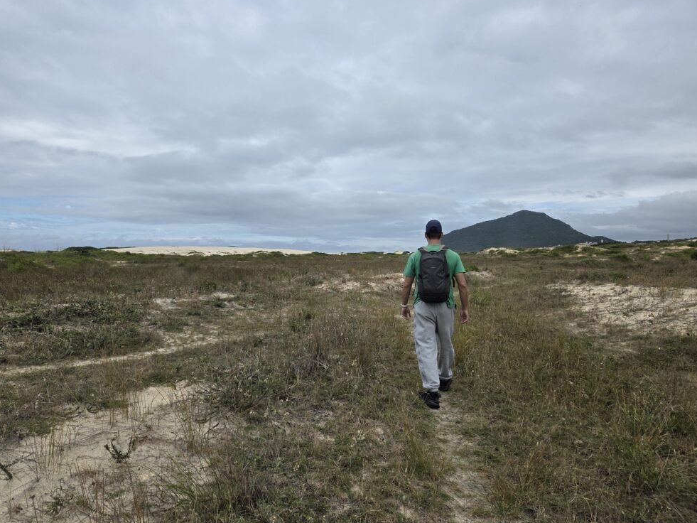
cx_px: 348
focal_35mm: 24
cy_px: 252
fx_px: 483
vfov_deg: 56.8
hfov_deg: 71.6
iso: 80
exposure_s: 1/6839
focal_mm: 5.4
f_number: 1.8
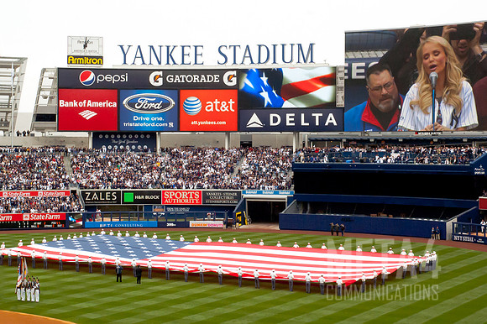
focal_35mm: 68
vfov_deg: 19.9
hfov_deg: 29.5
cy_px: 149
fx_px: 924
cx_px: 238
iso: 640
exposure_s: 1/500
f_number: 11
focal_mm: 38
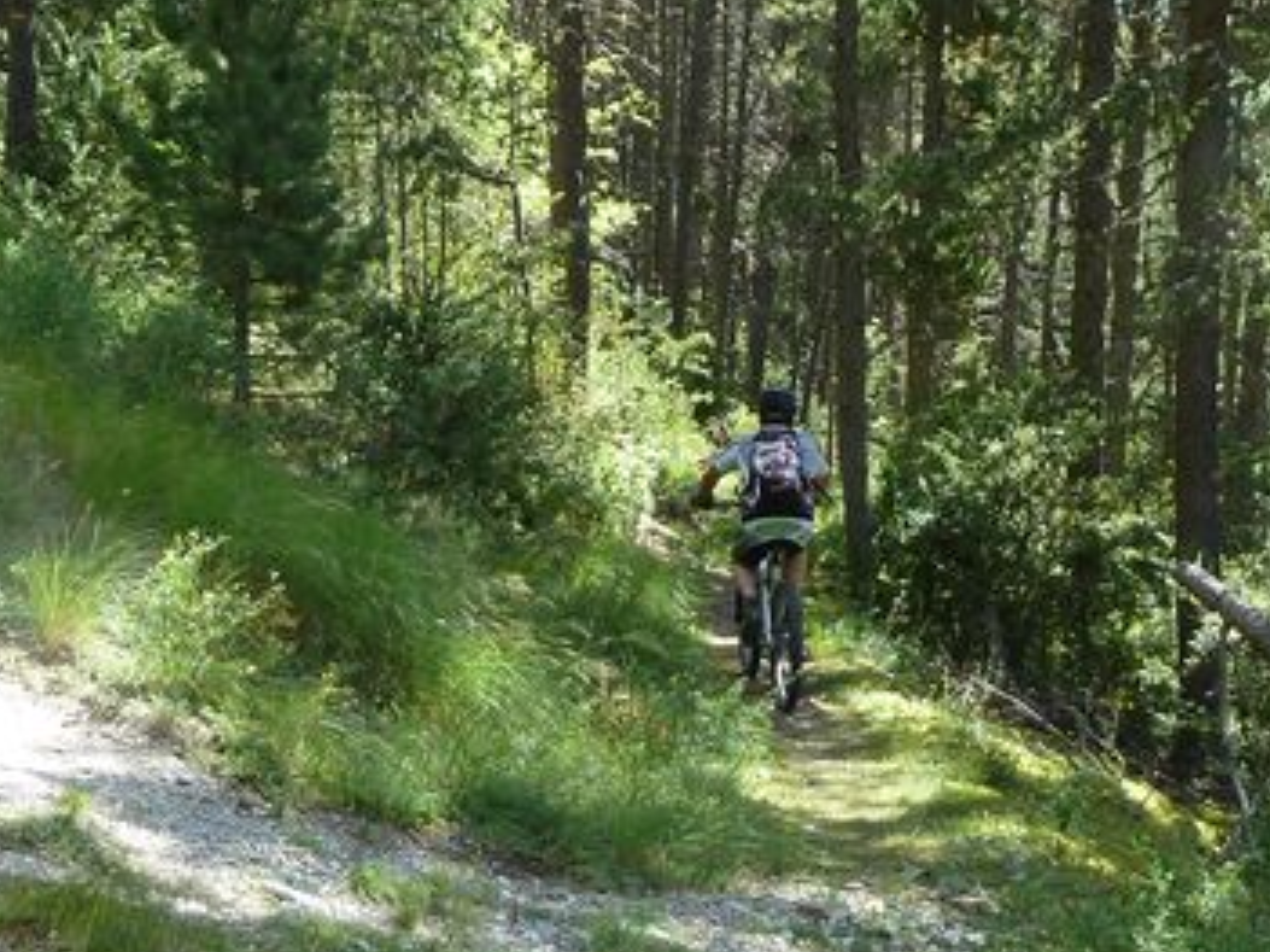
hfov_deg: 33.7
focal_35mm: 57
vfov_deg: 25.6
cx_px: 727
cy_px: 532
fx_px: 2091
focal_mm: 4.1
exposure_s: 1/100
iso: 80
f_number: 3.3
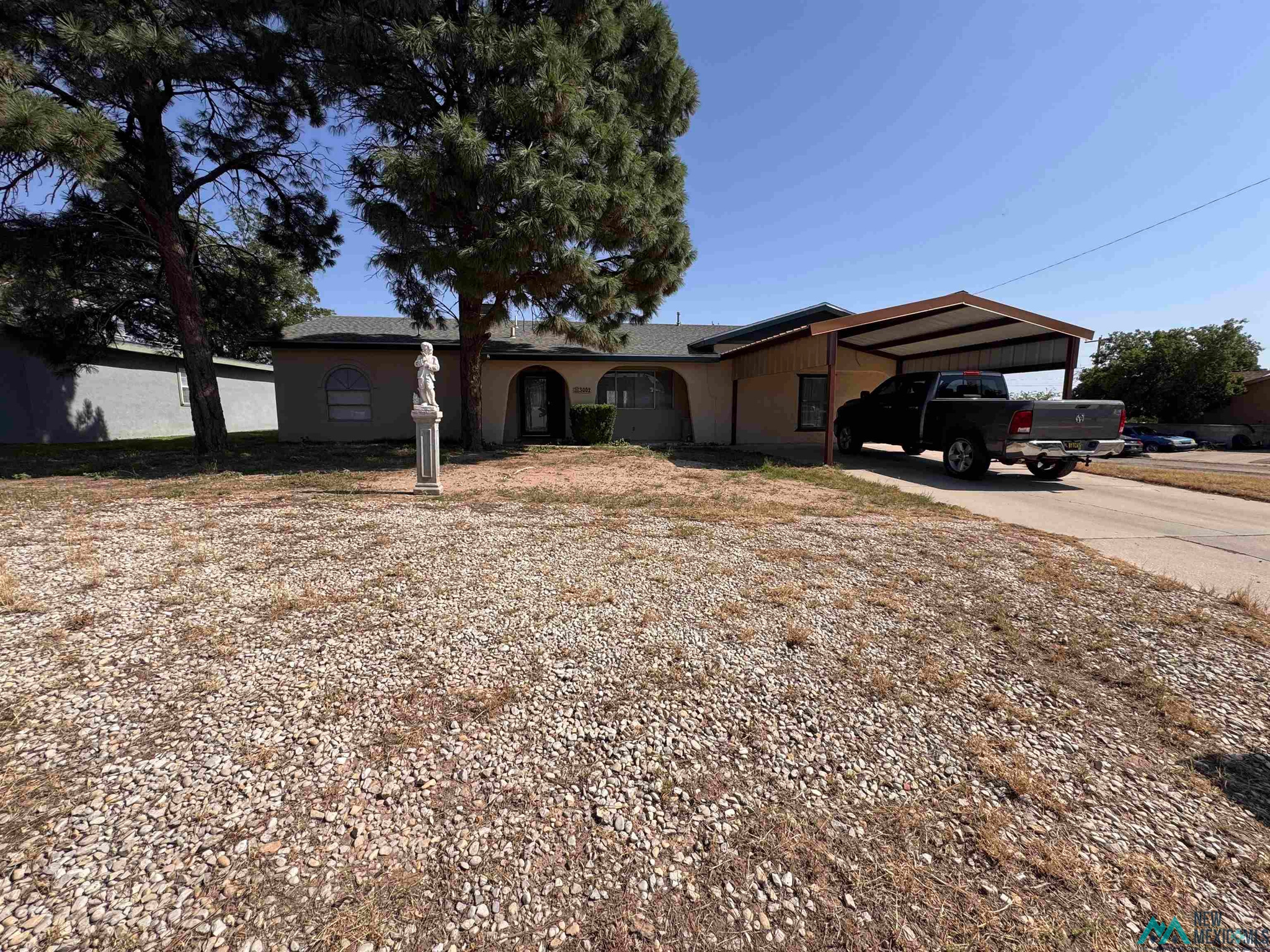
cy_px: 476
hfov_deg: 102.1
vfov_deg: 85.7
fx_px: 514
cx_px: 635
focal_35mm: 14
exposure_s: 1/2342
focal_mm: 2.22
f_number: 2.2
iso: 50
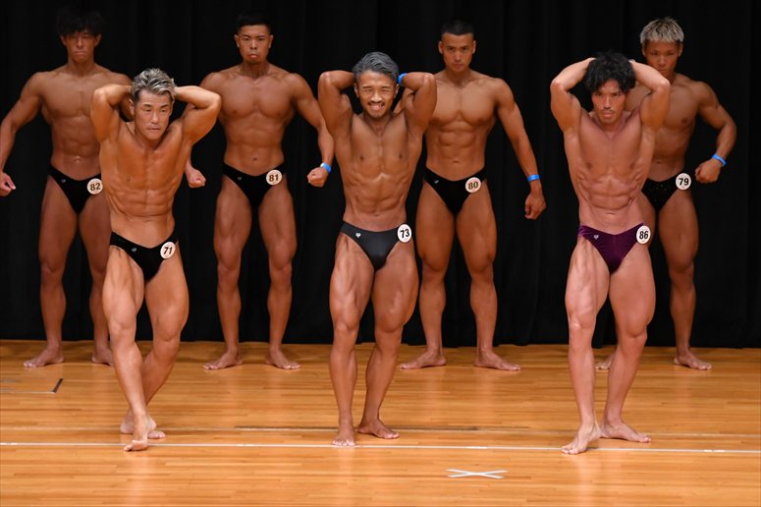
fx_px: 5388
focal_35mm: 255
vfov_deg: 5.4
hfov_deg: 8.1
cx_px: 380
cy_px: 254
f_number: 5.6
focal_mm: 170
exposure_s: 1/400
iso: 3200
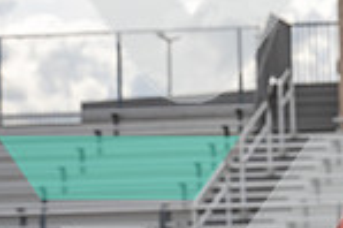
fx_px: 1932
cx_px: 585
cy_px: 259
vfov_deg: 6.7
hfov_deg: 9.7
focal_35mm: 203
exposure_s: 1/250
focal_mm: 52
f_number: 8
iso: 100
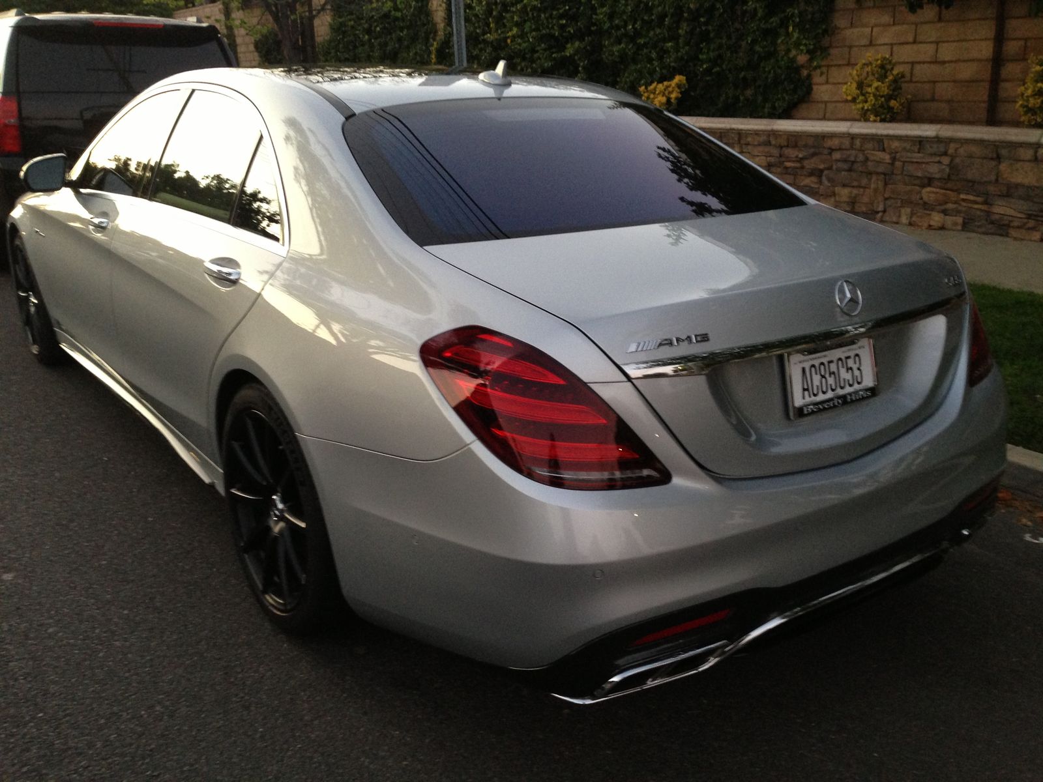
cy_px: 391
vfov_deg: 42.9
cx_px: 522
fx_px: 994
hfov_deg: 55.4
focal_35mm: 33
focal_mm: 4.13
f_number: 2.4
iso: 200
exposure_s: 1/20
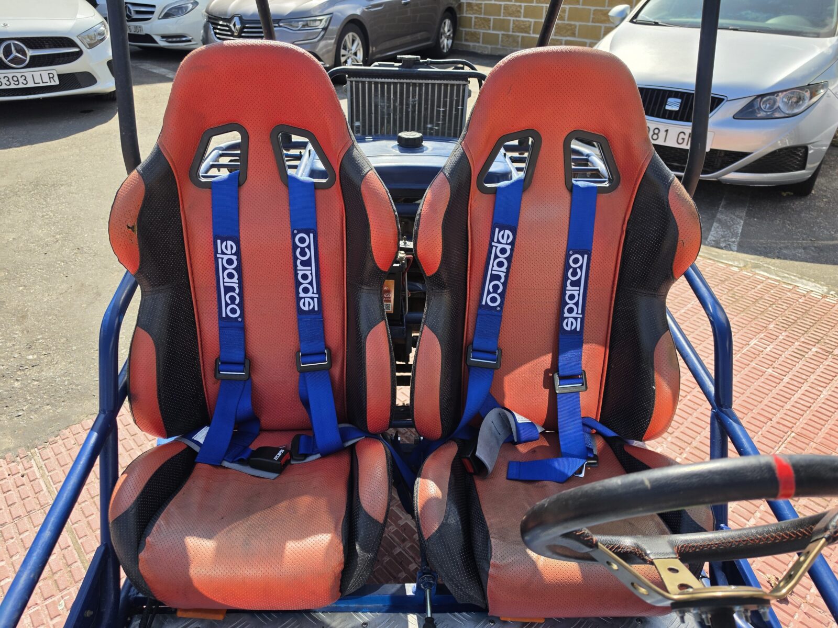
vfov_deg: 58.9
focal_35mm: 23
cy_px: 314
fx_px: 557
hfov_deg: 73.9
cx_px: 419
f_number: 1.4
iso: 64
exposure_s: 1/3788
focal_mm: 6.5
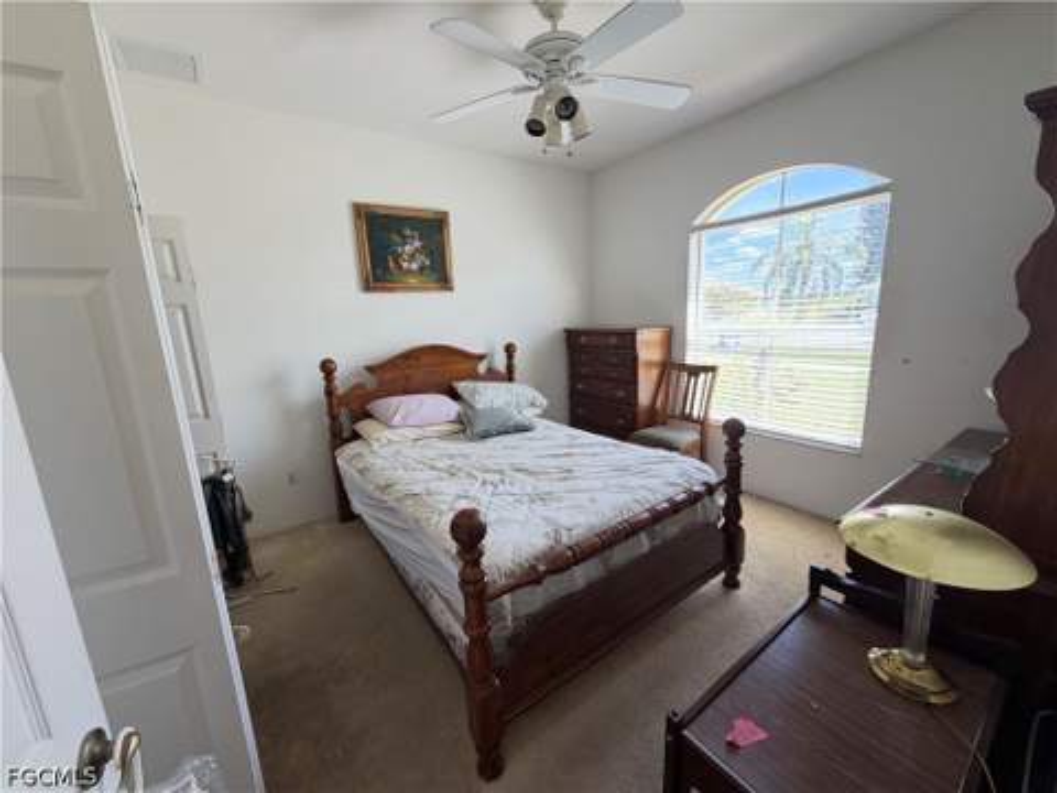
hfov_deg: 102.1
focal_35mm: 14
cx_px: 528
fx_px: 427
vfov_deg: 85.7
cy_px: 396
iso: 125
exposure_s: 1/120
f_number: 2.2
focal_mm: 2.22
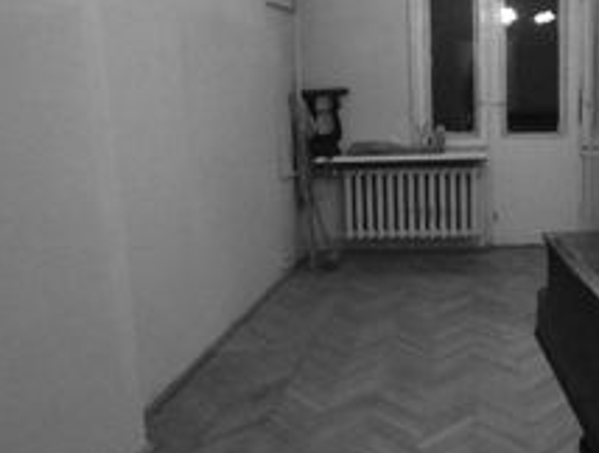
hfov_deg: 48.7
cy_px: 173
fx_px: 608
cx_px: 500
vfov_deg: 40.7
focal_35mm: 35
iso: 1600
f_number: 2.8
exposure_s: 1/30
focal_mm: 3.6
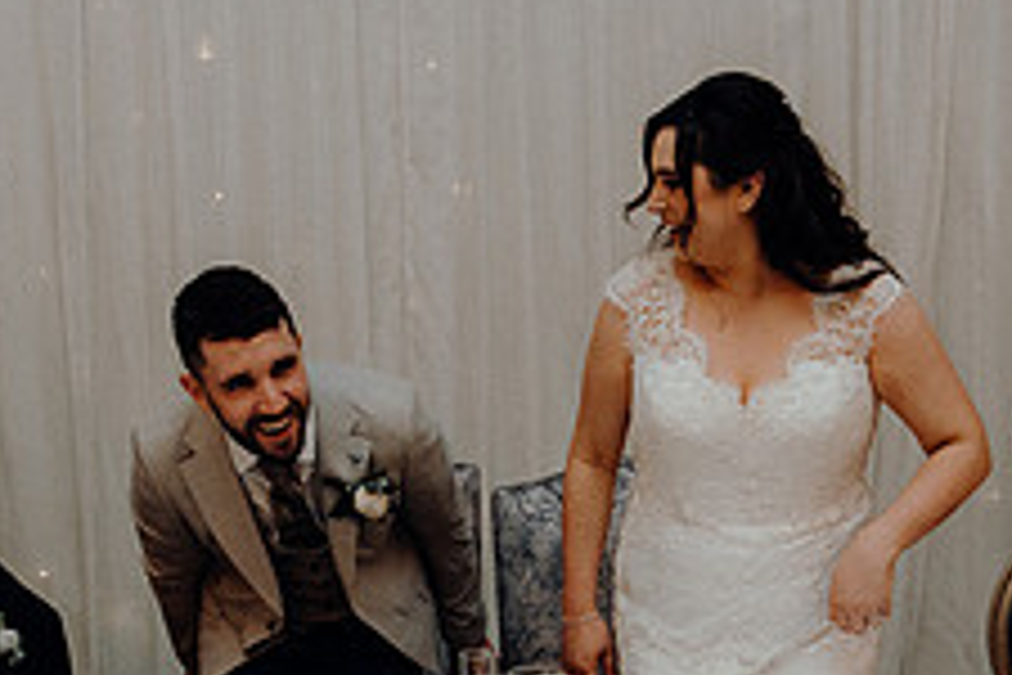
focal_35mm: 62
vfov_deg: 21.6
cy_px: 556
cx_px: 459
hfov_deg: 32.4
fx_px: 1743
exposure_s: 1/160
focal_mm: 24
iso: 2500
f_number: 3.5
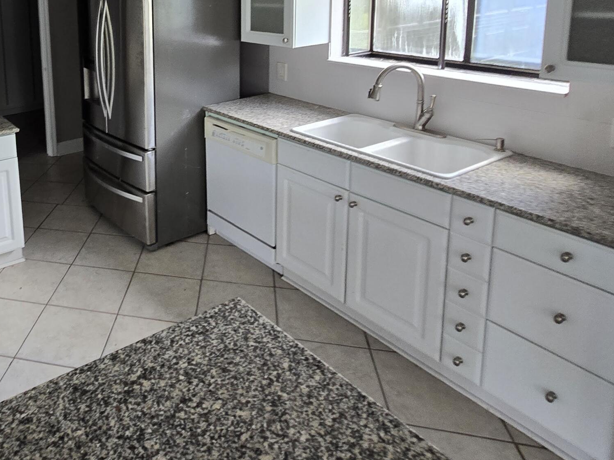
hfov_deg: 61.4
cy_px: 54
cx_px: 117
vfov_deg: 48.1
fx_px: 461
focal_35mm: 26
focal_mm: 2.2
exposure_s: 1/60
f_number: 2.2
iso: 100
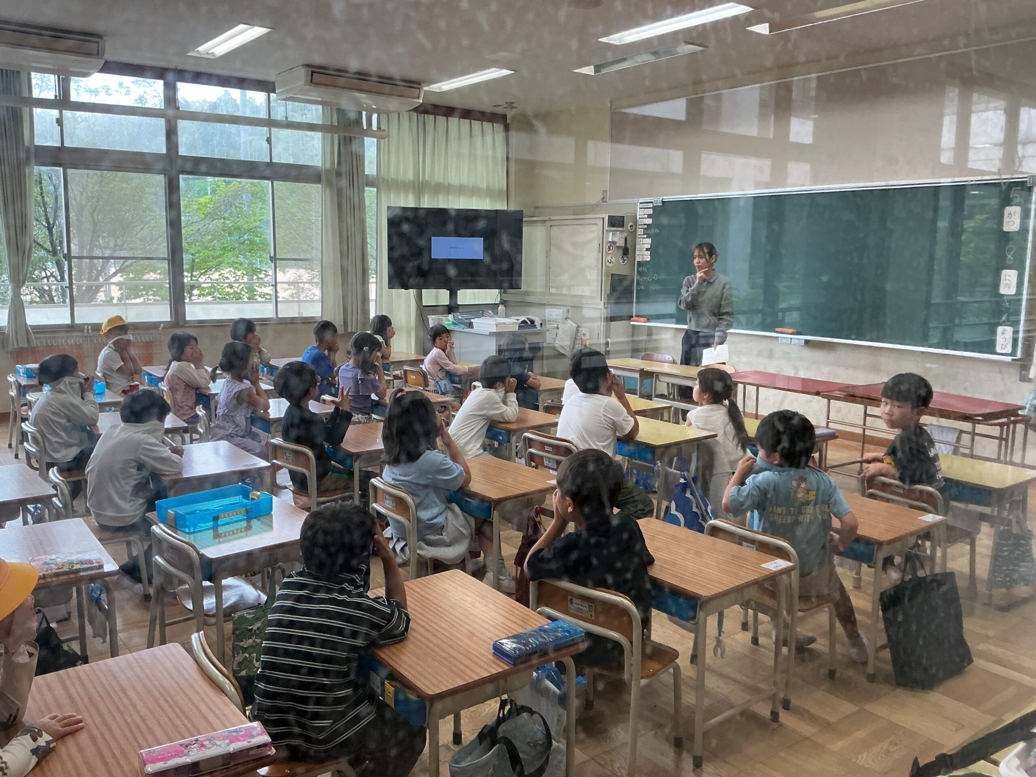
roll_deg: -1.6
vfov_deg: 48.2
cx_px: 518
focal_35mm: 29
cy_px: 388
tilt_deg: -9.1
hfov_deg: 61.7
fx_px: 868
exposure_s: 1/120
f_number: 1.8
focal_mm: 3
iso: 64
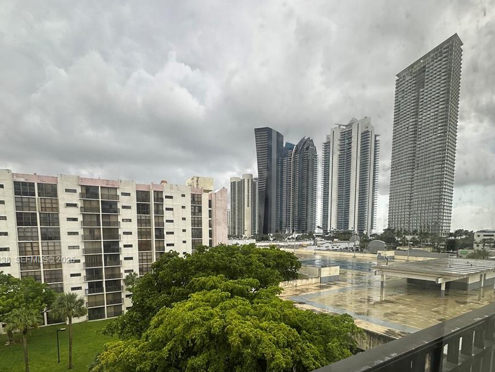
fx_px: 286
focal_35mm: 20
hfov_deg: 81.6
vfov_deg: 63.5
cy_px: 260
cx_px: 231
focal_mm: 2.22
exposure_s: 1/380
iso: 40
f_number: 2.2
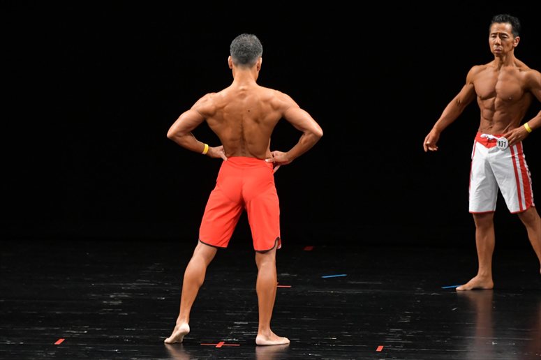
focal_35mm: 285
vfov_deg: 4.8
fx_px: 4281
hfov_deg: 7.2
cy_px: 180
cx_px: 270
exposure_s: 1/400
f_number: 5.6
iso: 3200
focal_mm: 190
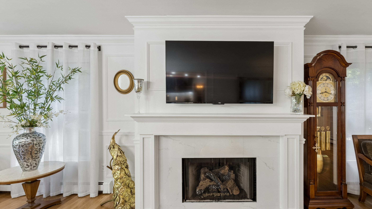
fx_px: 158
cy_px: 106
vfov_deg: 67.1
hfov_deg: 99.3
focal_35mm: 16
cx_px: 197
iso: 400
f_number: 13
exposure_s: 1/2.5
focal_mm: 14
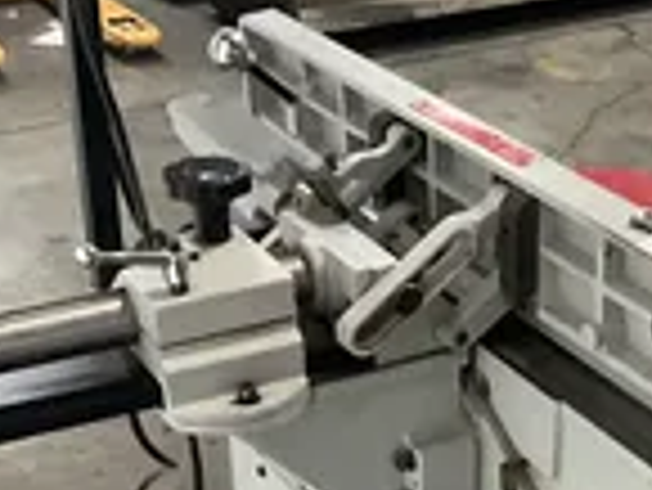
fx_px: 1508
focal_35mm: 80
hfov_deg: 24.3
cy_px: 602
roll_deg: +2.5
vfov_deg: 17.5
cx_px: 414
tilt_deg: -34.0
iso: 320
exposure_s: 1/37
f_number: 1.8
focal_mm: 3
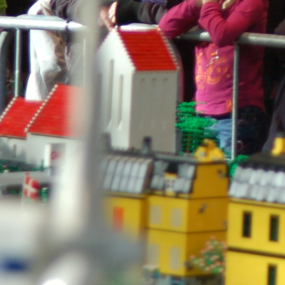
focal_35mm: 420
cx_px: 539
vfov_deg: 4.2
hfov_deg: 4.1
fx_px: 3911
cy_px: -90
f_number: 3.8
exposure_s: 1/125
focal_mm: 75
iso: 400
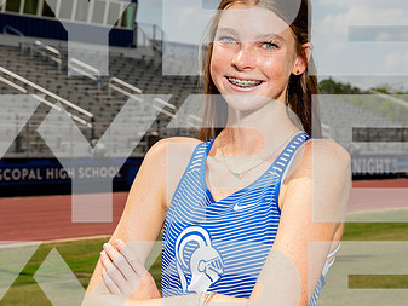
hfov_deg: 22.7
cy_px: 157
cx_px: 138
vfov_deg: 17.2
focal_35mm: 86
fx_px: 1014
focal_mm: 50
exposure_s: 1/250
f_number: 8
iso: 100
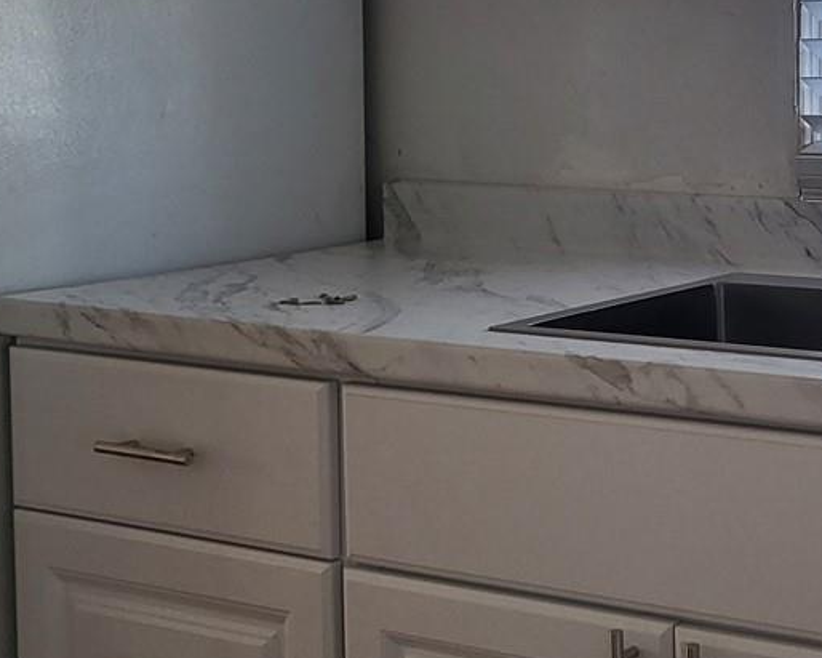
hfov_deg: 23.3
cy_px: 131
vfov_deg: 19.2
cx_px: 795
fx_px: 1922
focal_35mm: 79
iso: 125
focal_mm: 4.25
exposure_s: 1/100
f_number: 1.8
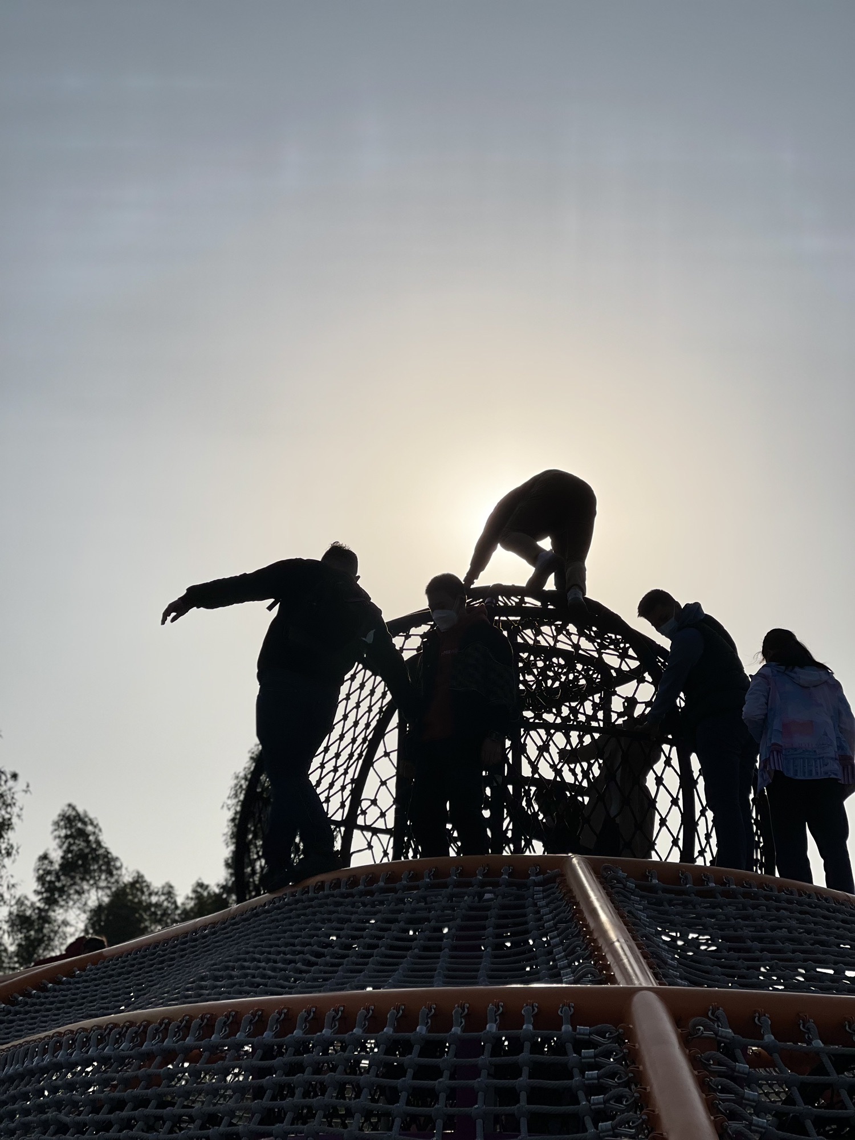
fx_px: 2108
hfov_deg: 22.9
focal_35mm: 64
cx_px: 428
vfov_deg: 30.3
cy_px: 570
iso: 32
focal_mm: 7.5
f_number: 2.2
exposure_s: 1/10204
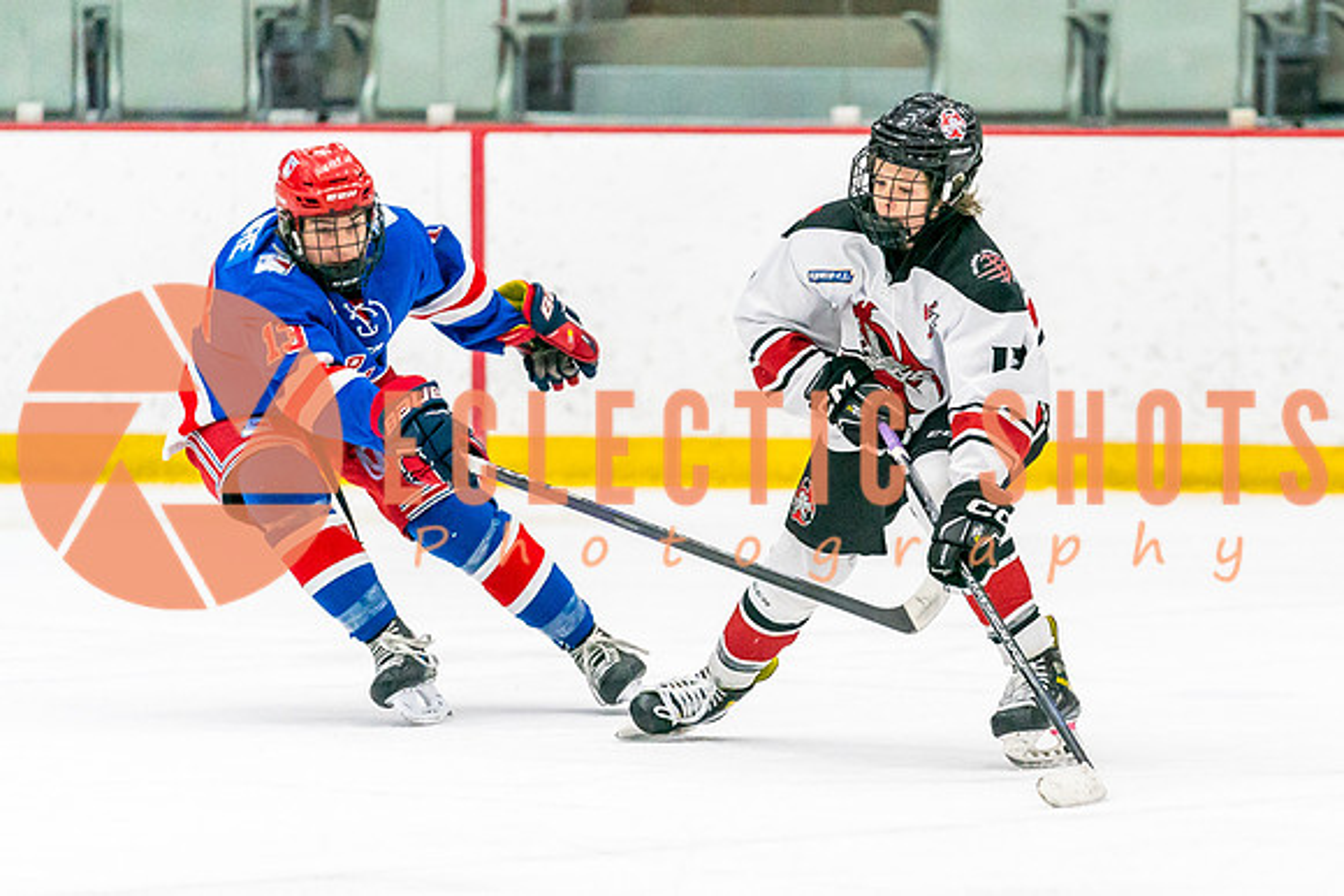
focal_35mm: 346
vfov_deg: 4.0
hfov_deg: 6.0
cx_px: 933
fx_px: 12915
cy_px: 560
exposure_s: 1/1250
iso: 3200
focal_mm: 200
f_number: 2.8
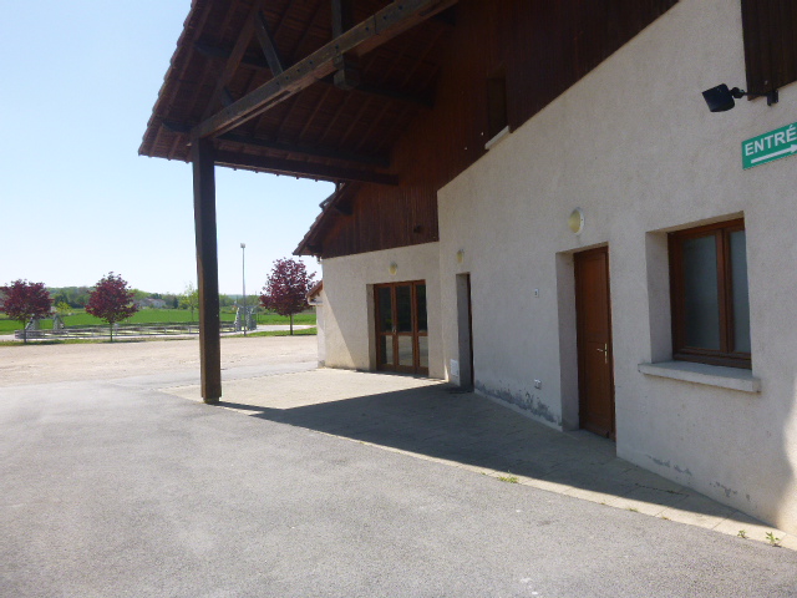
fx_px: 576
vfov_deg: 54.9
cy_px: 299
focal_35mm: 25
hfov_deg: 69.4
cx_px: 398
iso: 100
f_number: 3.9
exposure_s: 1/400
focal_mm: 4.5
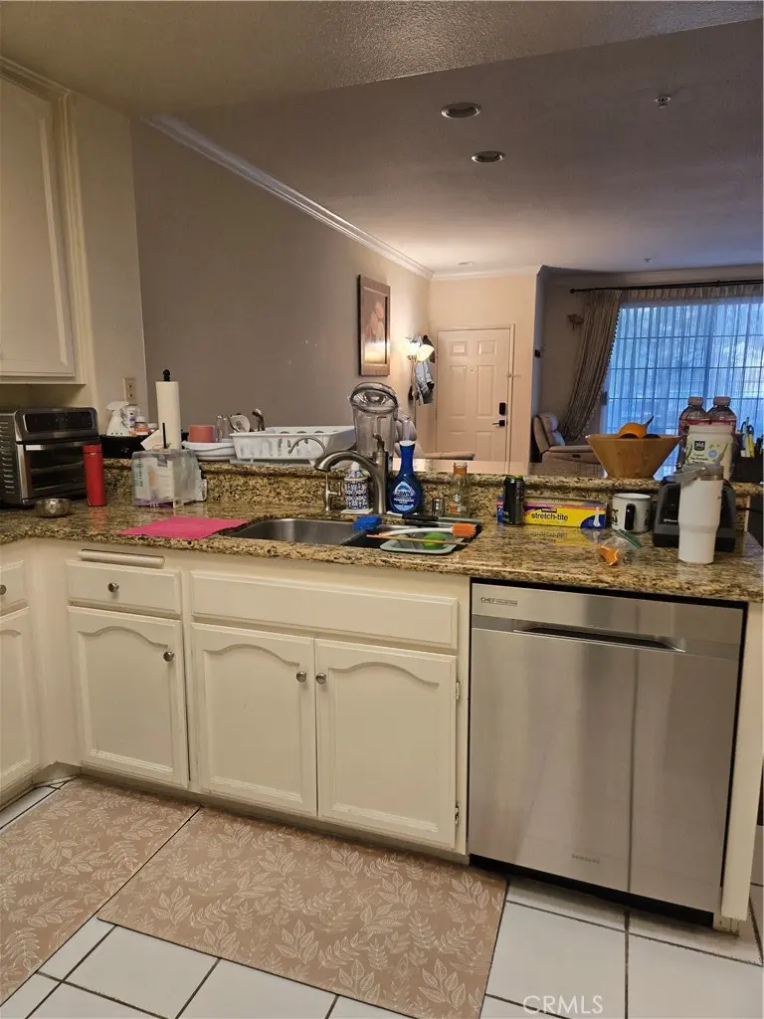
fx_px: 677
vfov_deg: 73.9
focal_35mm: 23
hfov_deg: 58.9
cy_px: 510
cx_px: 382
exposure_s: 1/120
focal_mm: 5.4
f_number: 1.8
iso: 100
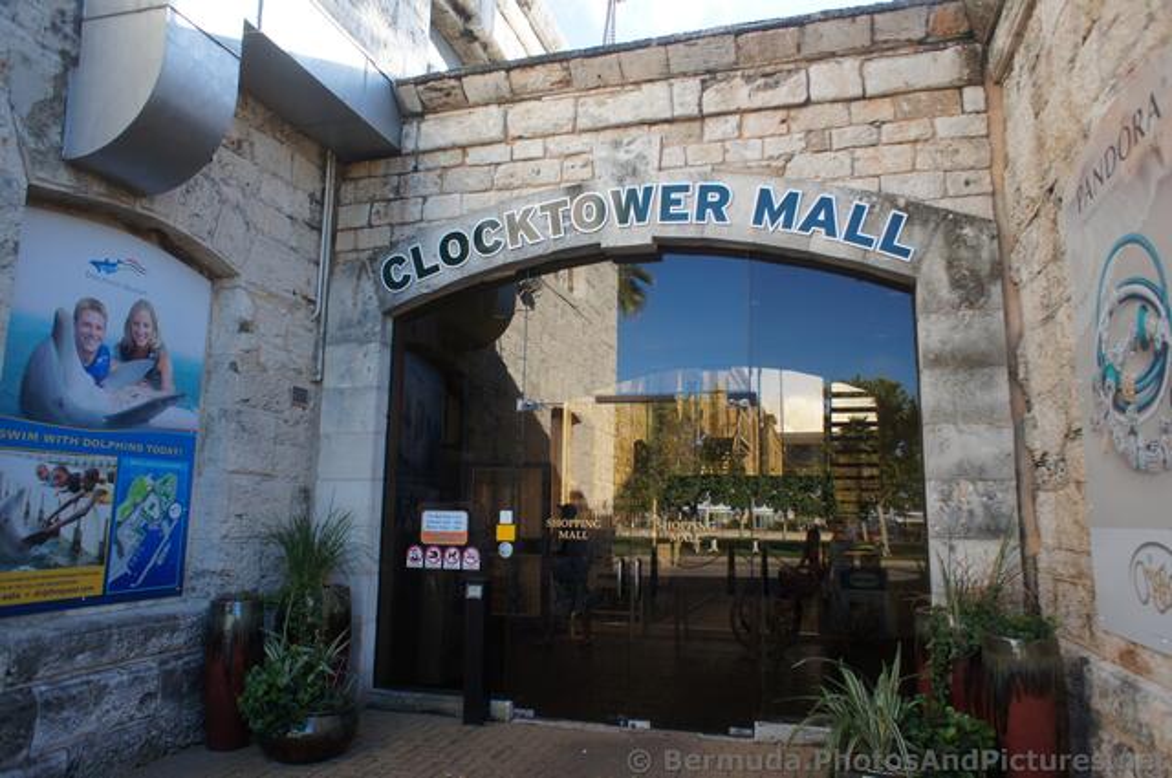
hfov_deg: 73.8
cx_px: 586
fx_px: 780
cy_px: 389
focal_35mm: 24
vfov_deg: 53.0
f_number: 5
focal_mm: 16
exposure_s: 1/250
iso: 200
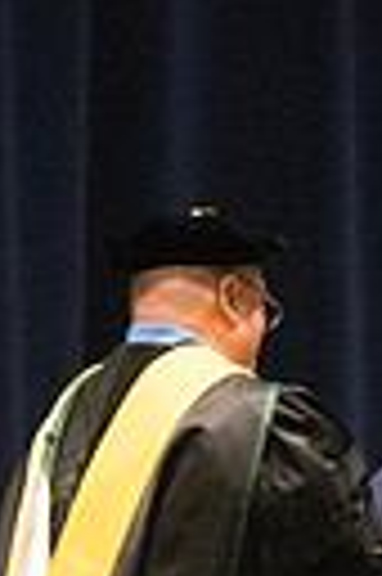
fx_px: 11315
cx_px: 200
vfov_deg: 2.9
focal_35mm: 709
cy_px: 778
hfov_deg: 1.9
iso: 8000
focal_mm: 135
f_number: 4.5
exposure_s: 1/250
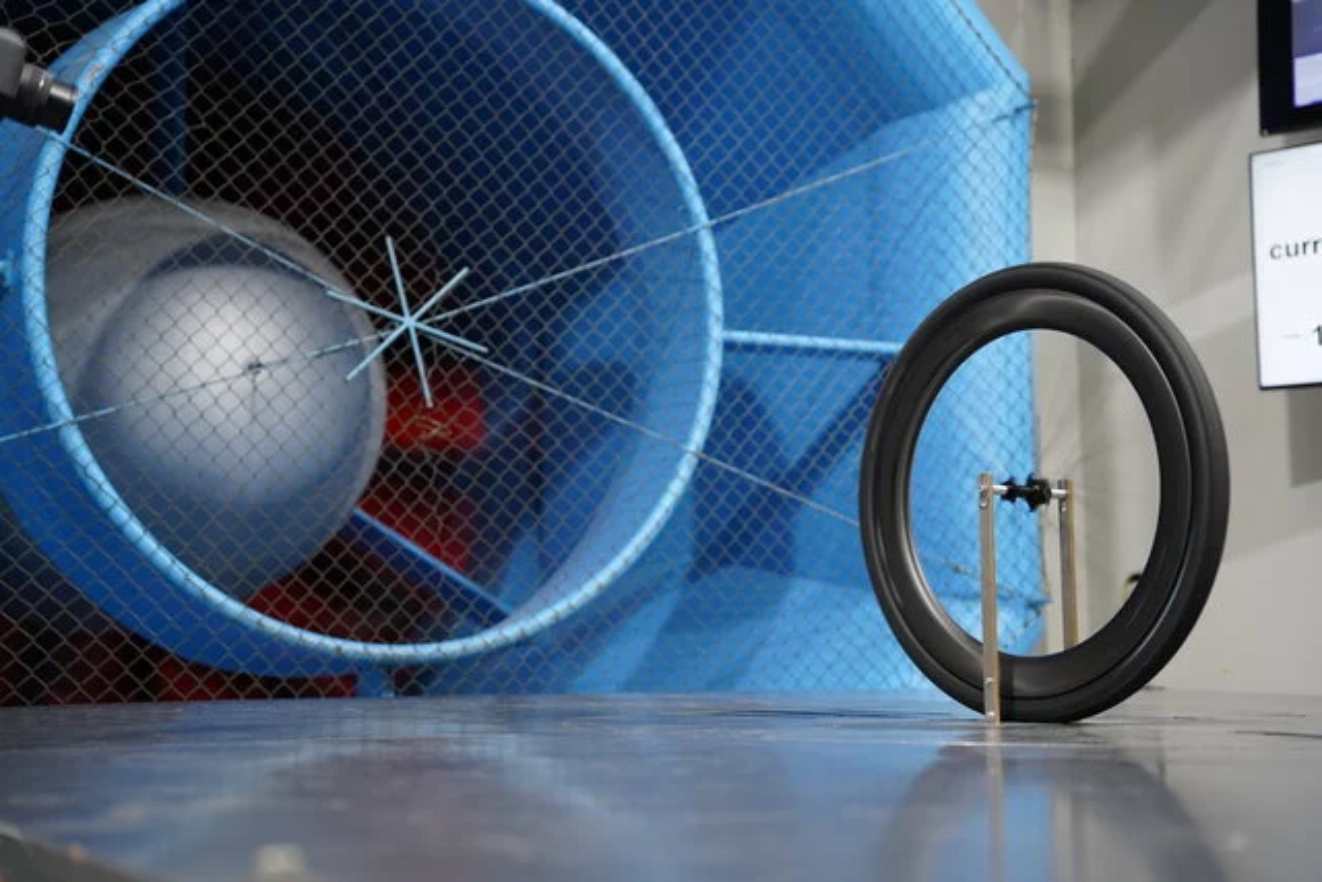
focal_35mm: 52
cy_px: 441
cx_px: 661
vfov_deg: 26.2
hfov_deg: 38.4
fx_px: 1899
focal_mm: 51.7
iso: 500
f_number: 2.8
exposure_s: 1/60
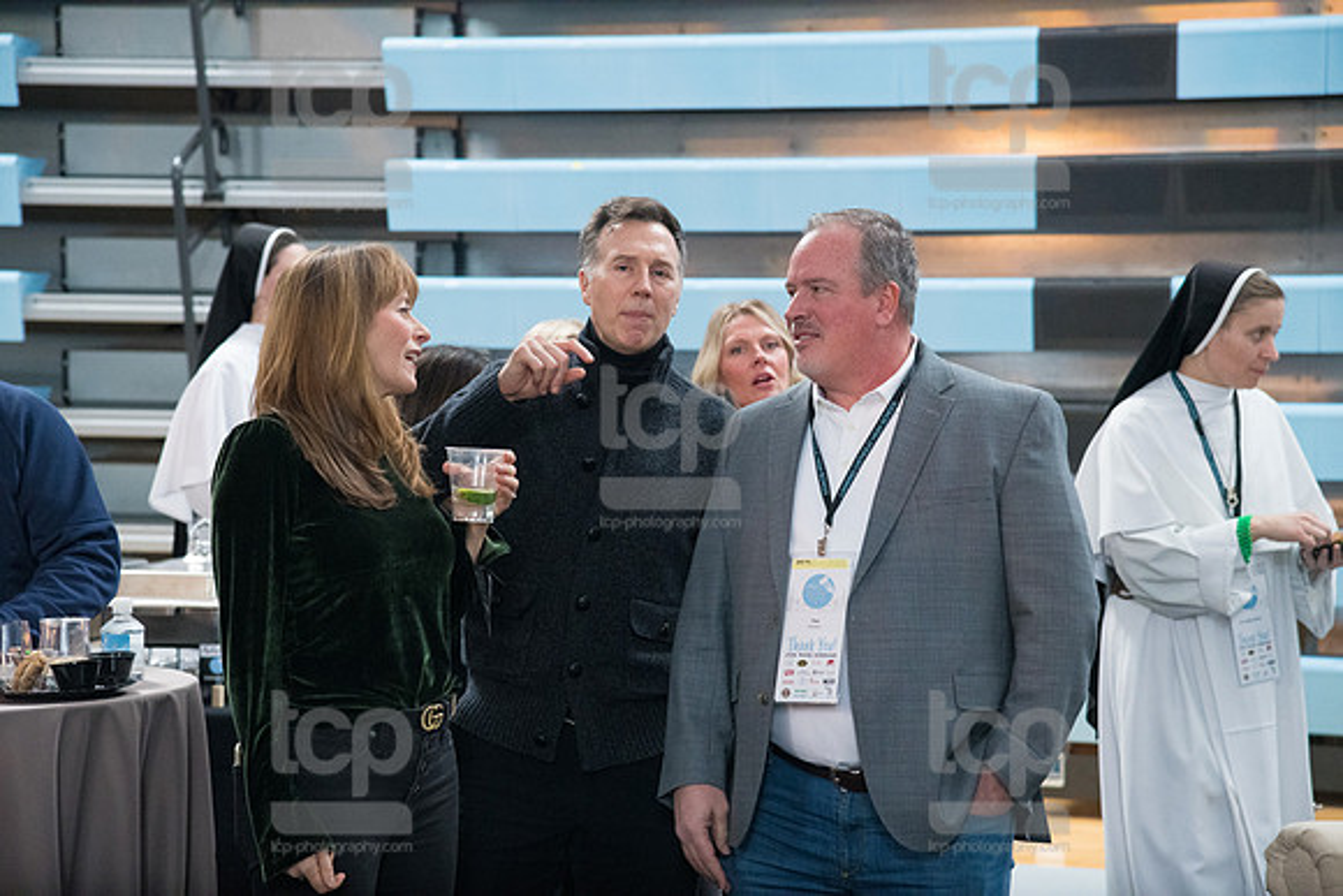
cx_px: 672
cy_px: 448
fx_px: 3918
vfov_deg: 13.0
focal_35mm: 105
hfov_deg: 19.5
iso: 4000
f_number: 5.6
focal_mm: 105
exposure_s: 1/250
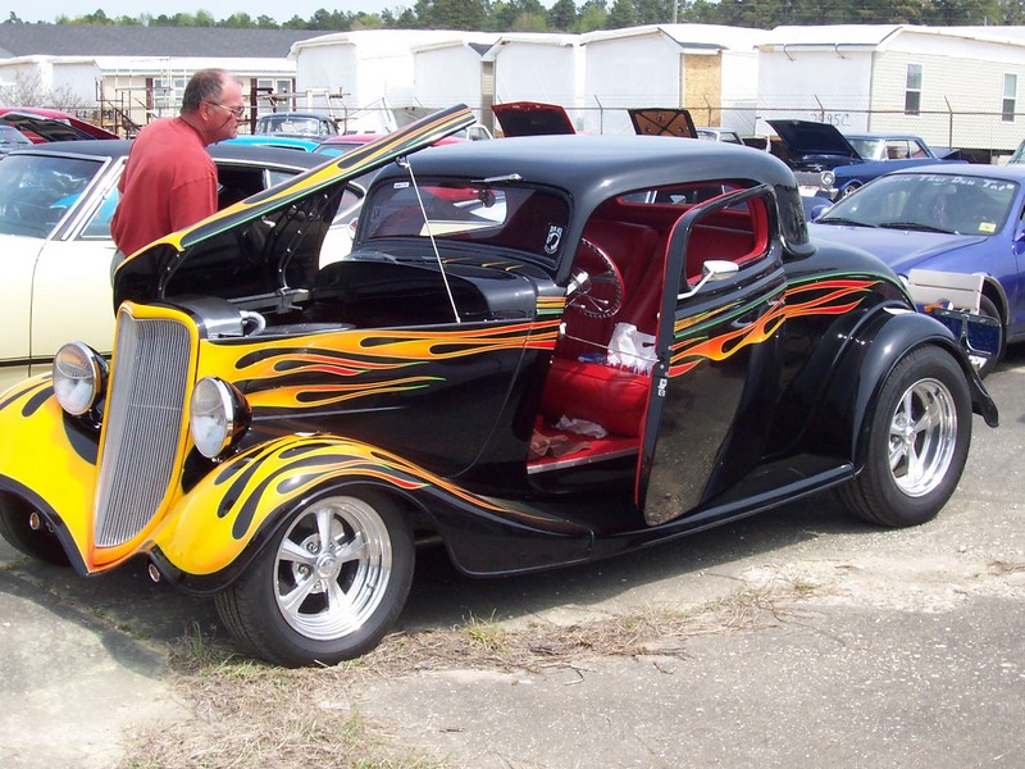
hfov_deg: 33.8
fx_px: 1688
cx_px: 512
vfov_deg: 25.7
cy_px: 384
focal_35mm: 57
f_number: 6.7
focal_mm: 8.6
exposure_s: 1/250
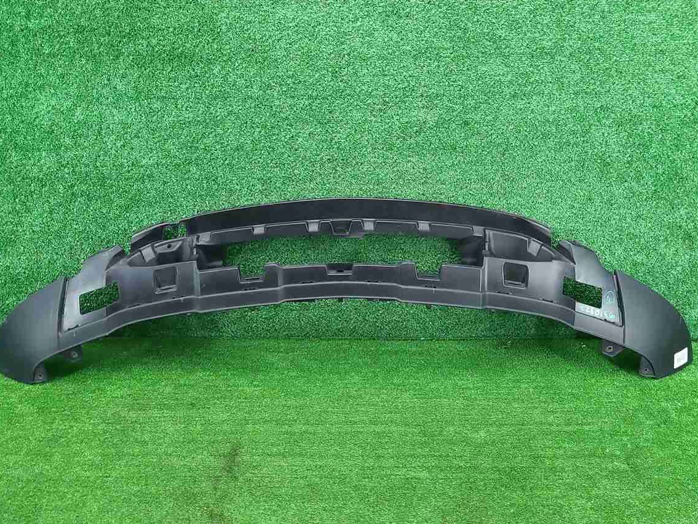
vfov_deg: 42.9
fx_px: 665
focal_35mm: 33
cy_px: 257
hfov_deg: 55.4
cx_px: 359
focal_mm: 5.4
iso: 299
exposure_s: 1/50
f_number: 1.8
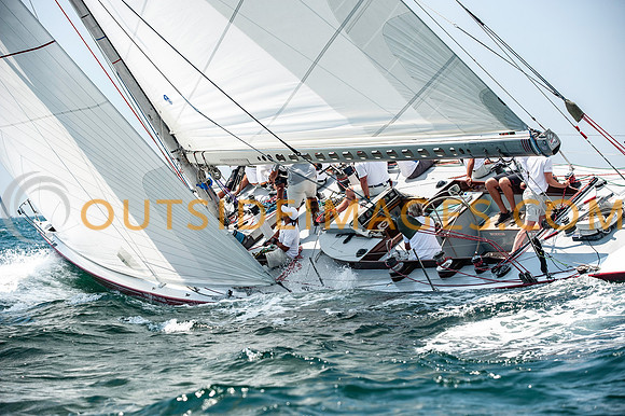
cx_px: 312
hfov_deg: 19.5
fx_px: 1822
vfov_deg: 13.0
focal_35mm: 105
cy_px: 208
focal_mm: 105
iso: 320
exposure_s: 1/2500
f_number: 5
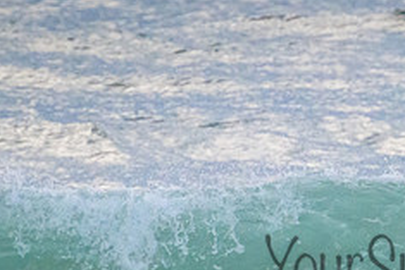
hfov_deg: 1.0
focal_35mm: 1978
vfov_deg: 0.7
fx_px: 22265
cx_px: 443
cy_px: 247
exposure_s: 1/800
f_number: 11
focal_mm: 800
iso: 12800
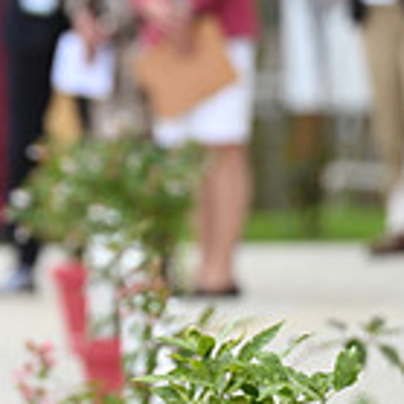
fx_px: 18710
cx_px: -433
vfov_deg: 1.2
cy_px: -13
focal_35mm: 1417
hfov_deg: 1.2
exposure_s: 1/1250
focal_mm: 400
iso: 640
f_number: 5.6
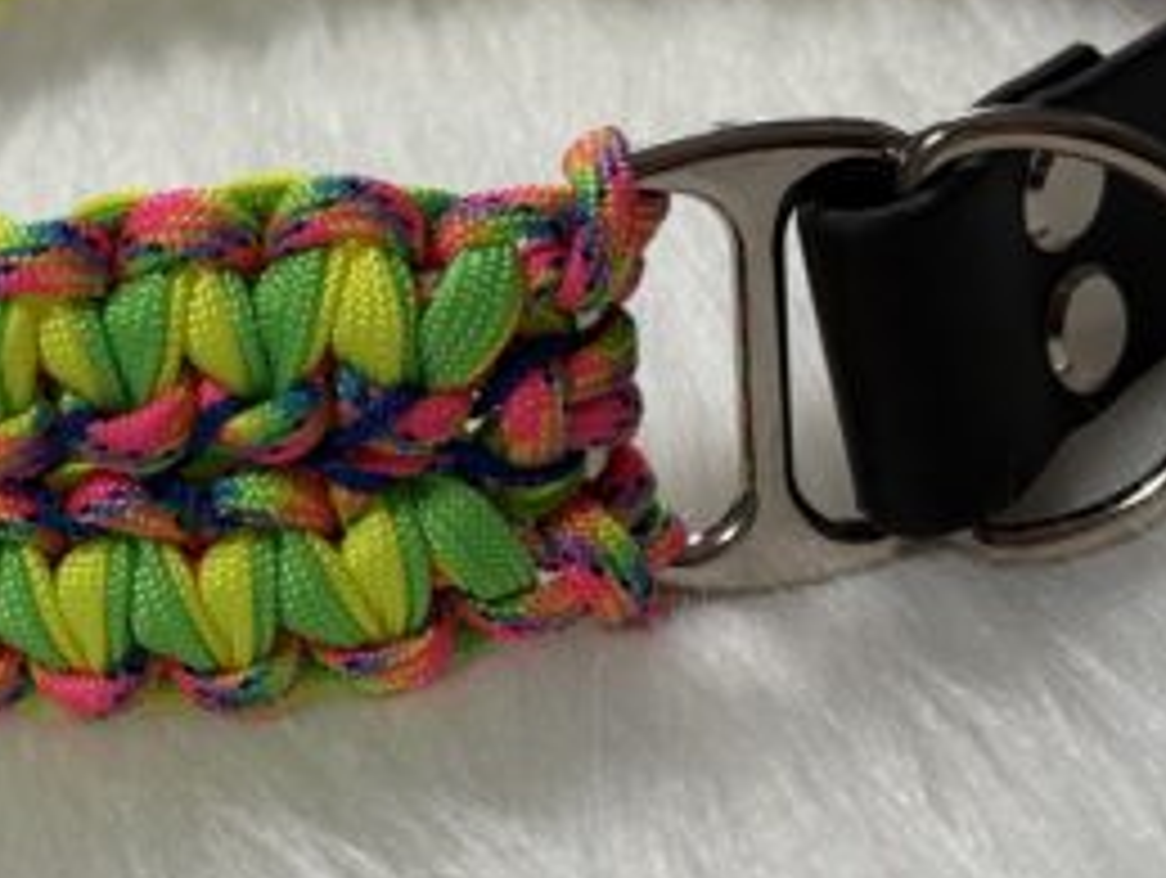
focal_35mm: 111
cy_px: 189
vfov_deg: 13.3
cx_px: 450
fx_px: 3744
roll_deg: +10.6
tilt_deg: -24.6
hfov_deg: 17.7
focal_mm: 6.76
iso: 64
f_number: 1.78
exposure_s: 1/596
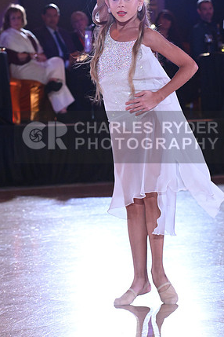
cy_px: 137
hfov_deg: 8.3
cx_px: 123
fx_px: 1540
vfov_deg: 12.4
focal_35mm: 165
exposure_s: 1/400
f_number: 8
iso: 6400
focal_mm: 122
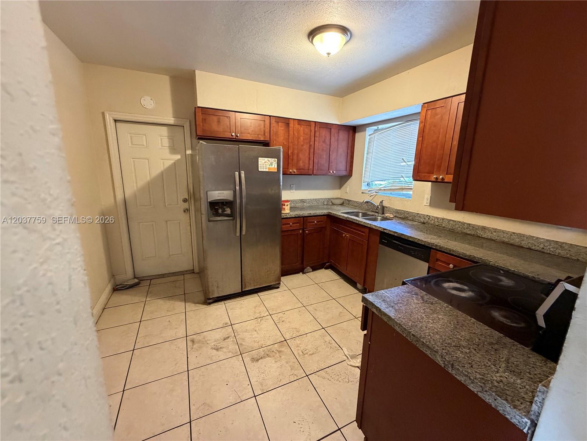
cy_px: 220
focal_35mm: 14
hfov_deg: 102.1
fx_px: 237
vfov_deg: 85.7
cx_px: 294
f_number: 2.2
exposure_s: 1/60
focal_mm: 2.22
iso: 500
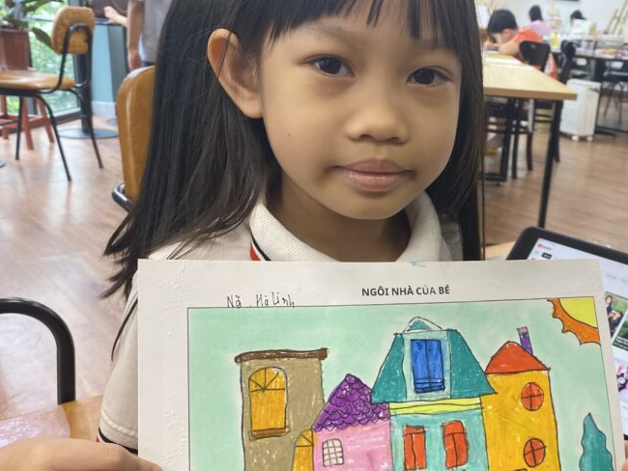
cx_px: 449
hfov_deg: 45.6
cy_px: 291
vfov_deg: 35.8
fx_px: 726
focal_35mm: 40
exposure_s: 1/102
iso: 125
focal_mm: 4.25
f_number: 1.8
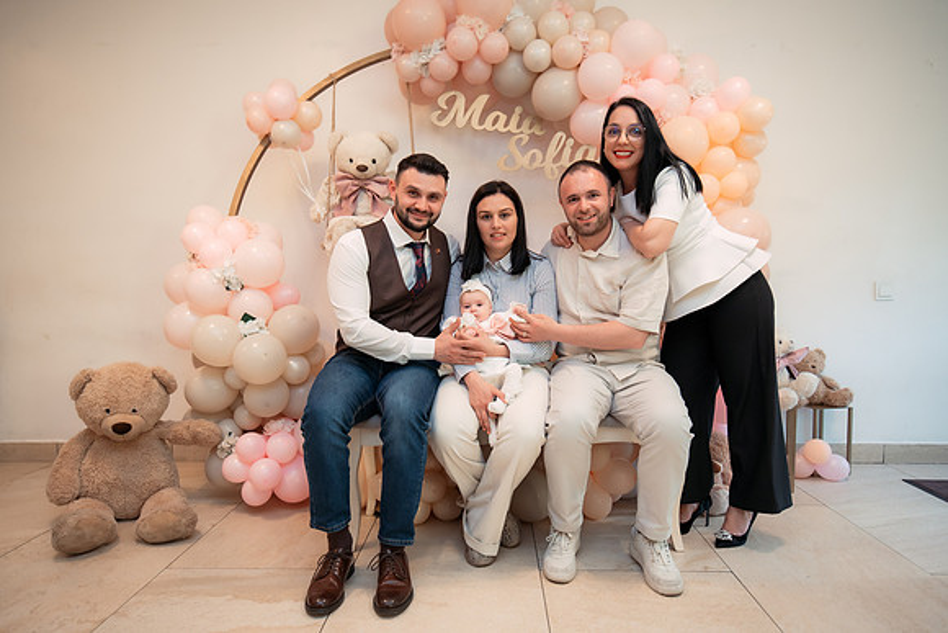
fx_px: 621
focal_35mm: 24
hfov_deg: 74.7
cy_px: 339
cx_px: 474
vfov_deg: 53.9
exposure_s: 1/200
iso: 800
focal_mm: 22
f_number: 2.8
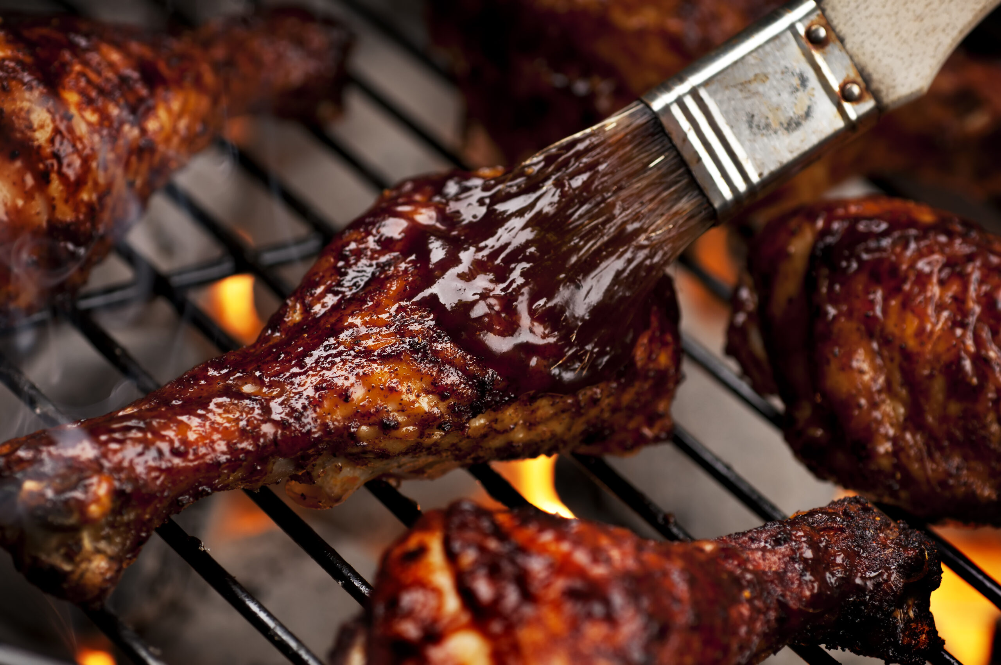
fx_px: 2500
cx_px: 500
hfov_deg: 22.6
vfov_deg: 15.2
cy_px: 332
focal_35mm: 90
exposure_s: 1/200
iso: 100
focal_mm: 60
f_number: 5
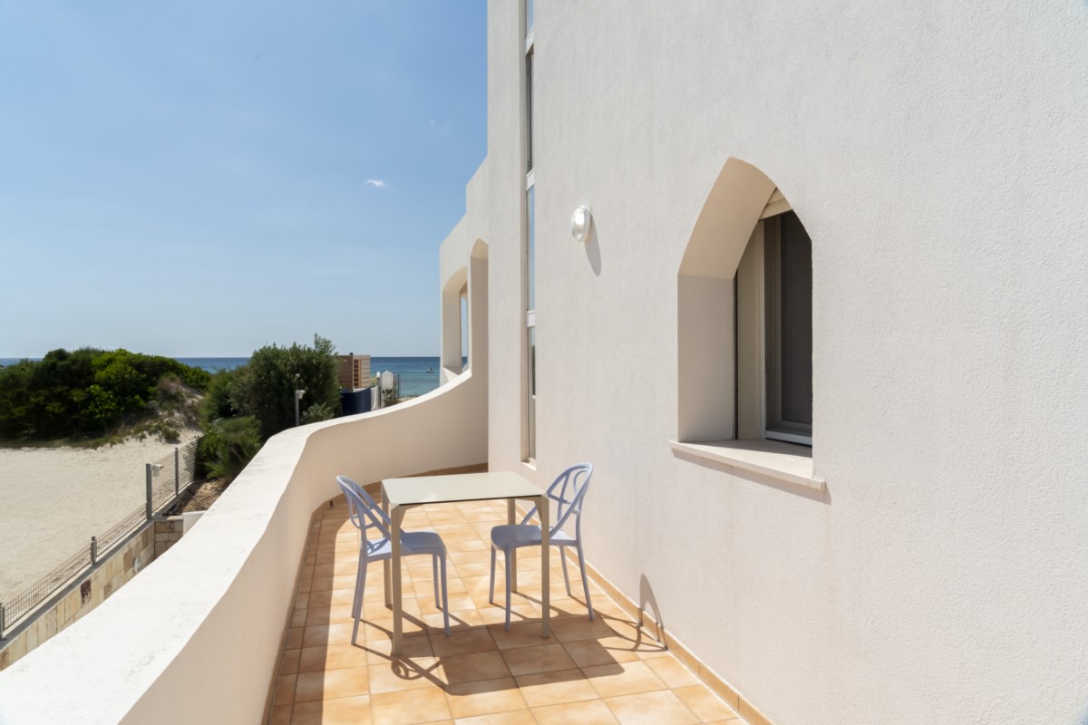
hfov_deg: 73.7
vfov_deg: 53.1
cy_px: 362
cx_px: 544
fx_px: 725
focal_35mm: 24
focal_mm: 24
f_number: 13
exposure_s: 1/1250
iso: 800
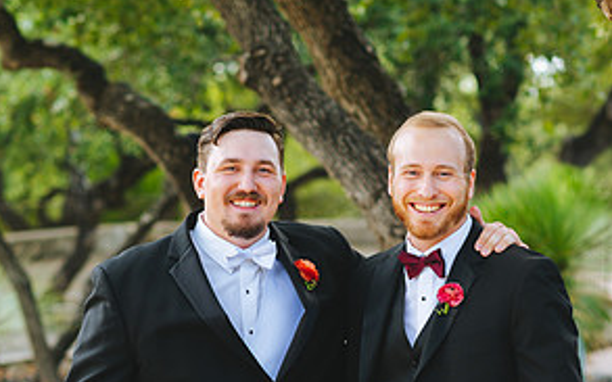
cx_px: 302
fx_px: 2218
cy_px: 361
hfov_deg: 15.7
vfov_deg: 9.8
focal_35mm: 133
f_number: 3.5
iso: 320
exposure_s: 1/640
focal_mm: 85
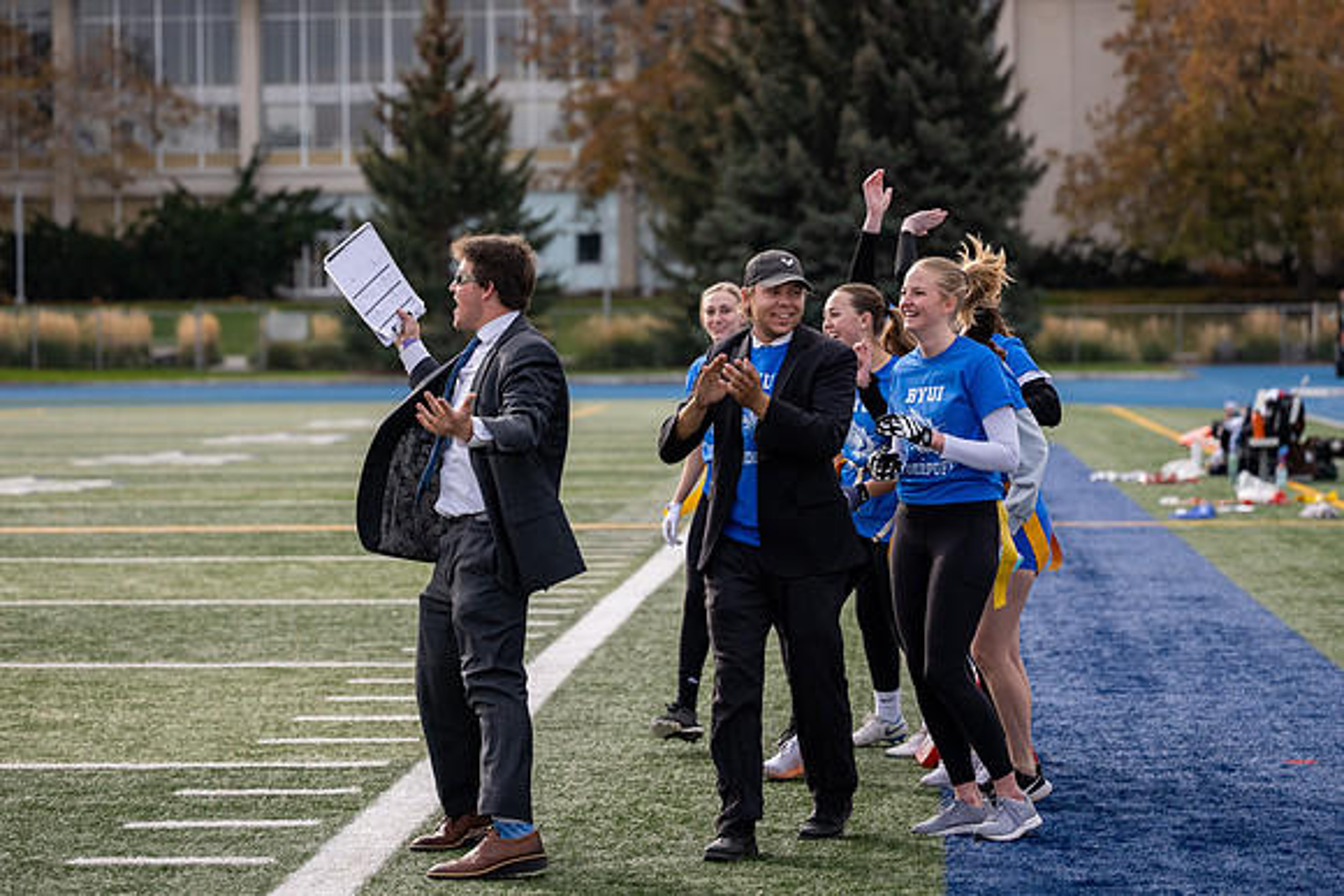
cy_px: 370
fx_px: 4197
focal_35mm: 112
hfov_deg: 18.2
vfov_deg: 12.2
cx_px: 681
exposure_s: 1/2500
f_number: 2.8
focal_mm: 93
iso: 200
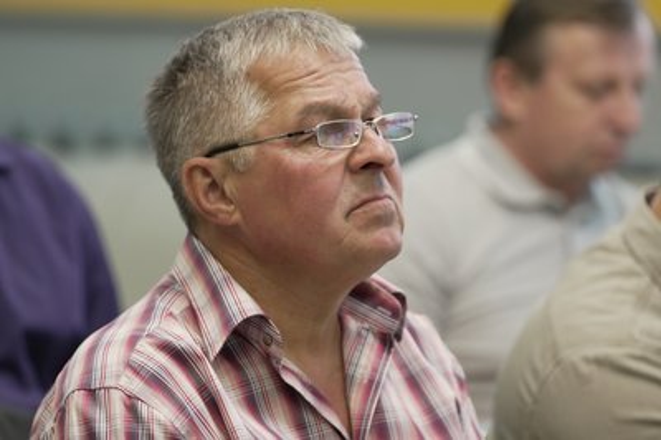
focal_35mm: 189
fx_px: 3467
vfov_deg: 7.3
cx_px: 330
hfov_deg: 10.9
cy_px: 220
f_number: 3.5
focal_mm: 189
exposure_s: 1/400
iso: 2000
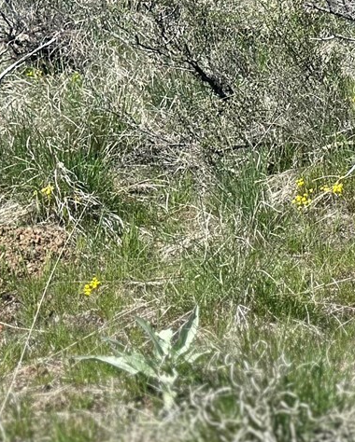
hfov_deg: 9.5
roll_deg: -1.2
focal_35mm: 158
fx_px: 2072
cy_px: 5
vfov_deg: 12.1
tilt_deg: -7.2
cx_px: 524
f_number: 1.78
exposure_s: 1/4016
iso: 80
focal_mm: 6.86
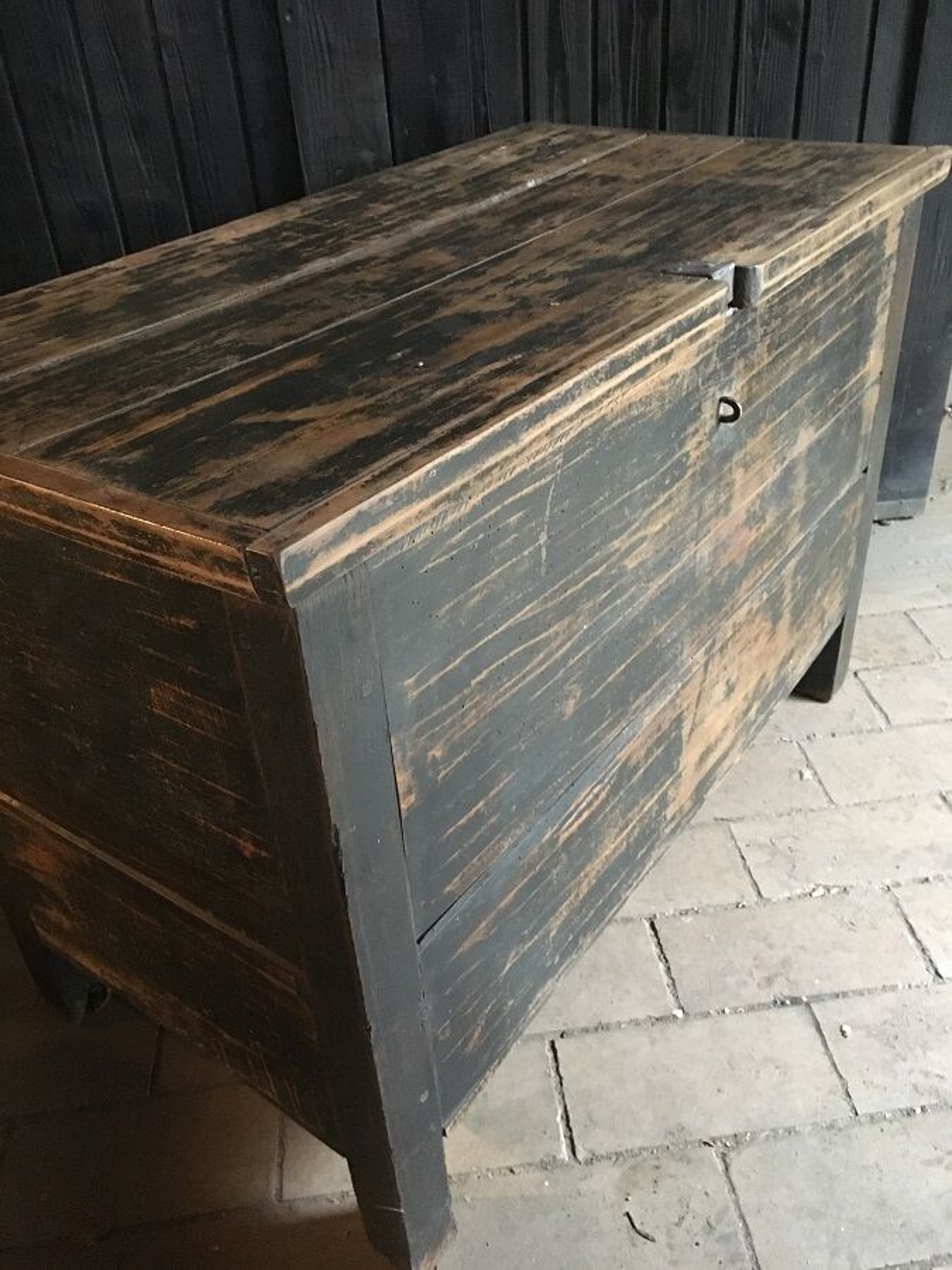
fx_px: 1063
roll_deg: +5.6
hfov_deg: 48.2
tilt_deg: -34.0
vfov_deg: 61.7
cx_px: 476
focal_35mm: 29
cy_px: 635
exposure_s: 1/17
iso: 320
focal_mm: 4.15
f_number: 2.2
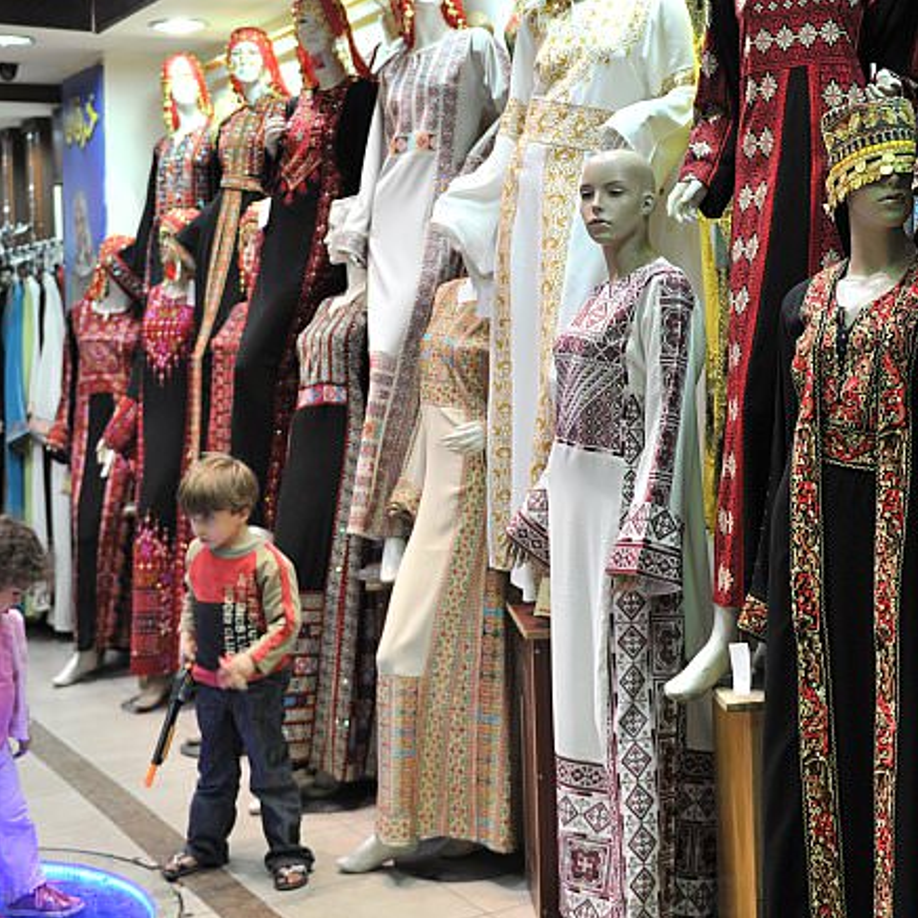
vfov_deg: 30.4
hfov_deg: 30.4
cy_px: 325
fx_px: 1680
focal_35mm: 56
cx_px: 588
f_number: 2.8
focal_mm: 32
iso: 640
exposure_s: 1/100
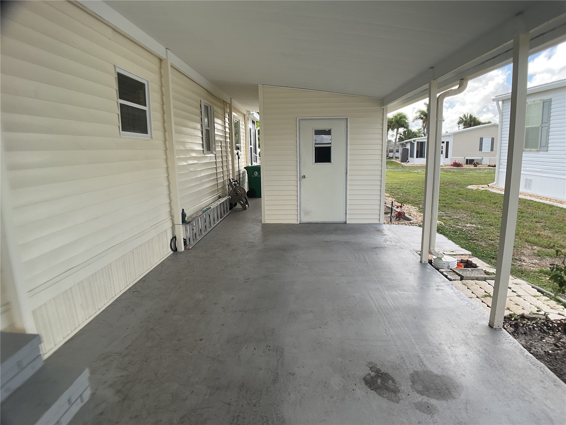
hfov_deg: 61.7
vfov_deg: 48.2
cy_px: 212
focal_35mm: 29
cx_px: 283
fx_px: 474
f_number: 1.8
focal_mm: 3
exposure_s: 1/353
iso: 16
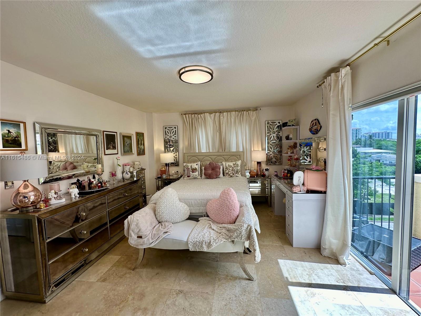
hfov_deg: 102.1
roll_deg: +1.0
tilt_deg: -3.4
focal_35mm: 14
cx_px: 210
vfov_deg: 85.7
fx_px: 170
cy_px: 158
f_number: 2.2
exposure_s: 1/139
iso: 40
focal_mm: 2.22
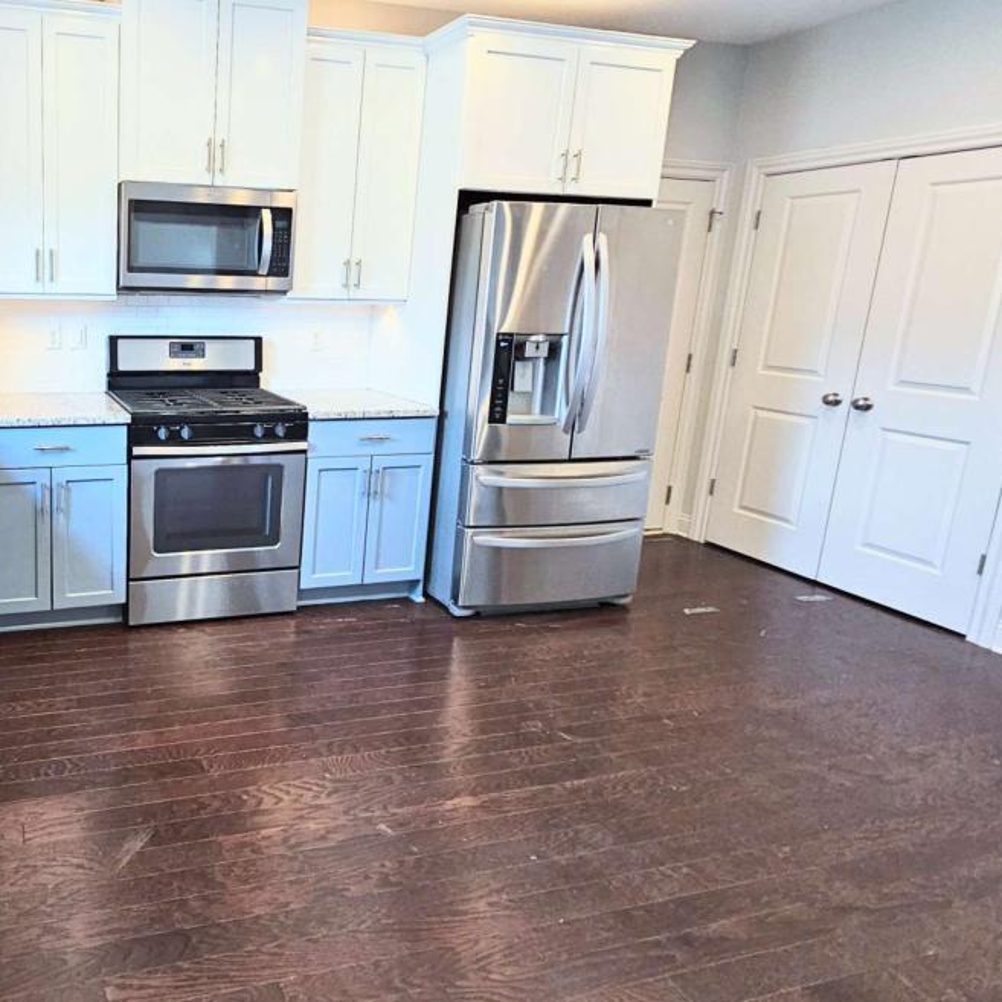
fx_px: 688
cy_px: 418
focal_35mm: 21
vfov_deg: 71.6
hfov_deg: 64.3
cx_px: 171
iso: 250
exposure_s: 1/77
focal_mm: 2.2
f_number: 2.2
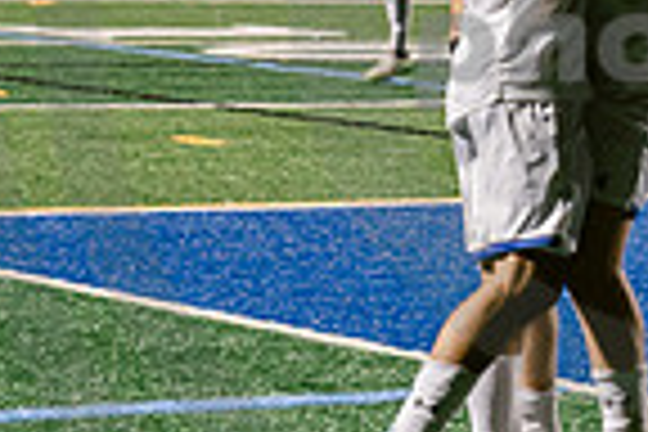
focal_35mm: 281
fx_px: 5058
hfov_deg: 7.3
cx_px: 729
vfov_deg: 4.9
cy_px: -16
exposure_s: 1/160
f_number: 4
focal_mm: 70
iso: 2500
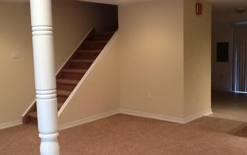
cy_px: 86
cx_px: 123
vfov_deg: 27.4
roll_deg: +3.2
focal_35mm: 47
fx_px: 316
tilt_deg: -8.2
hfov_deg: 42.6
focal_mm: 2.03
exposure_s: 1/30
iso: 125
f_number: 2.4
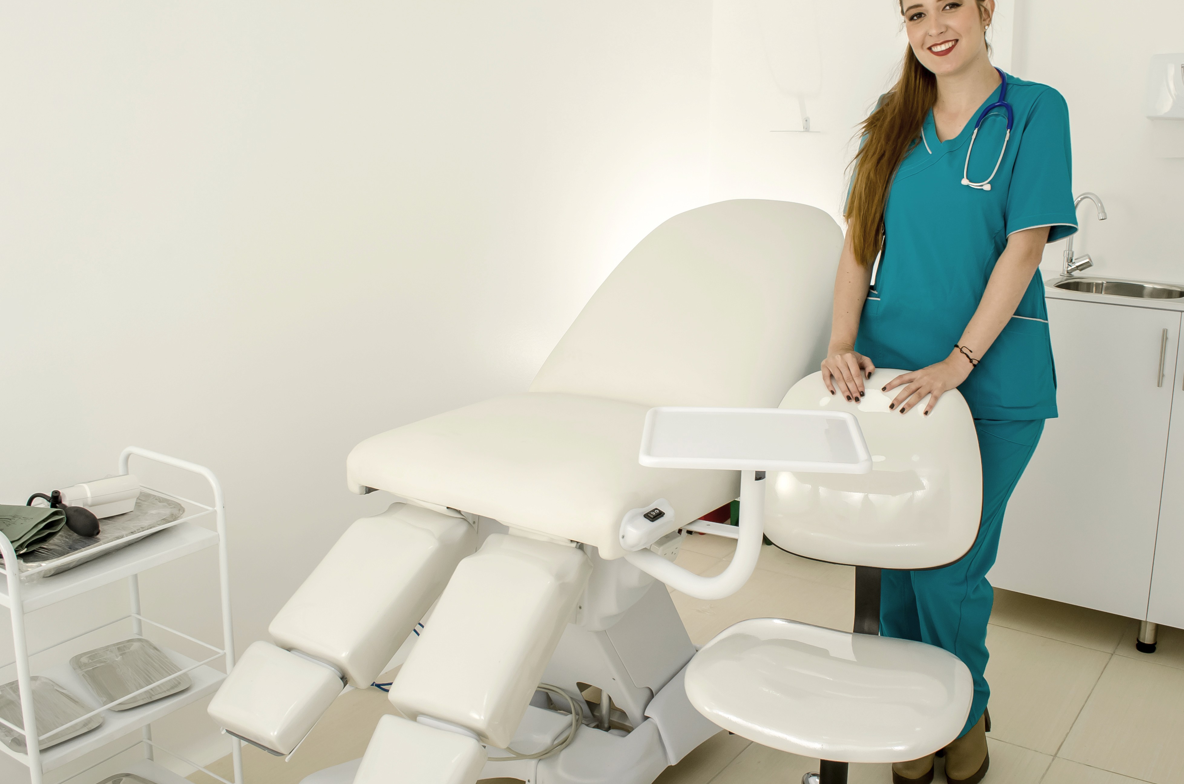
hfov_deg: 55.8
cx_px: 634
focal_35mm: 34
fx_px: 1116
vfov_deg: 38.6
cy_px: 336
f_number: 9.5
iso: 400
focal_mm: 18
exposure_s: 1/180
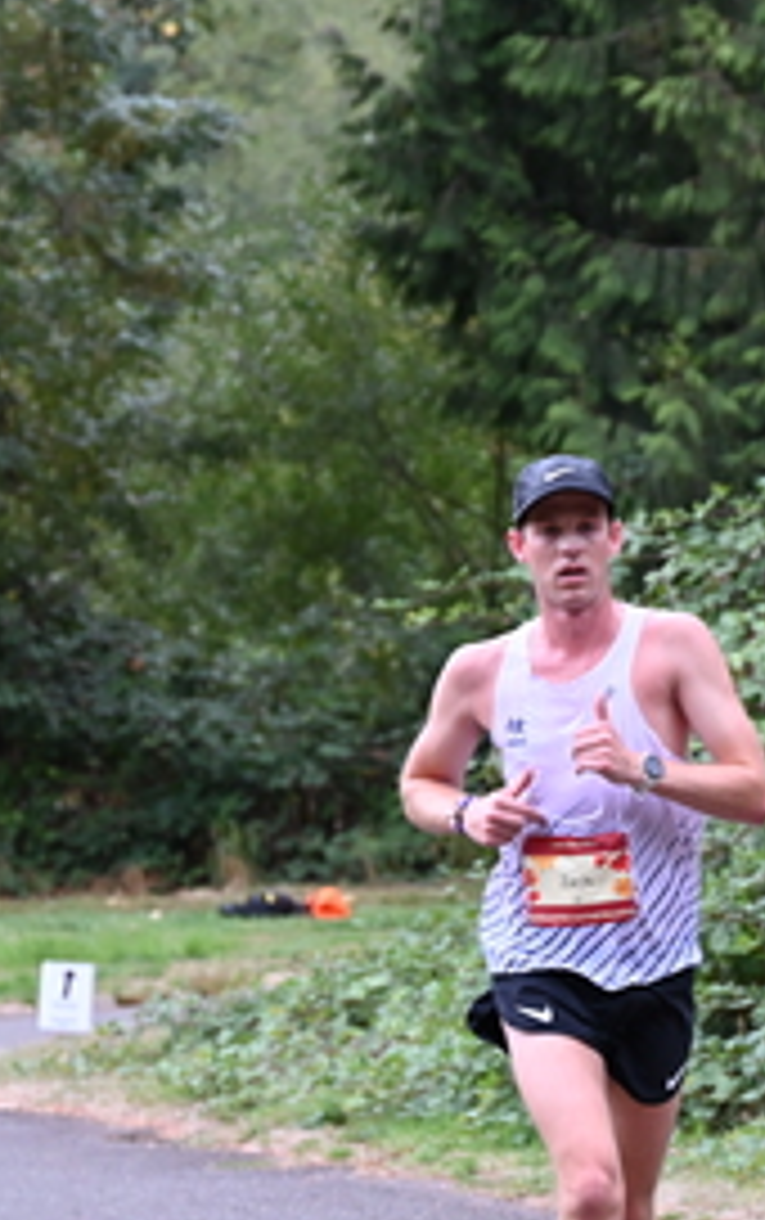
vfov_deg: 8.4
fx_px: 8251
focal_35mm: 248
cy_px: 817
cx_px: 724
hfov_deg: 5.3
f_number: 6.3
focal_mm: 120
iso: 1250
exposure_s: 1/125
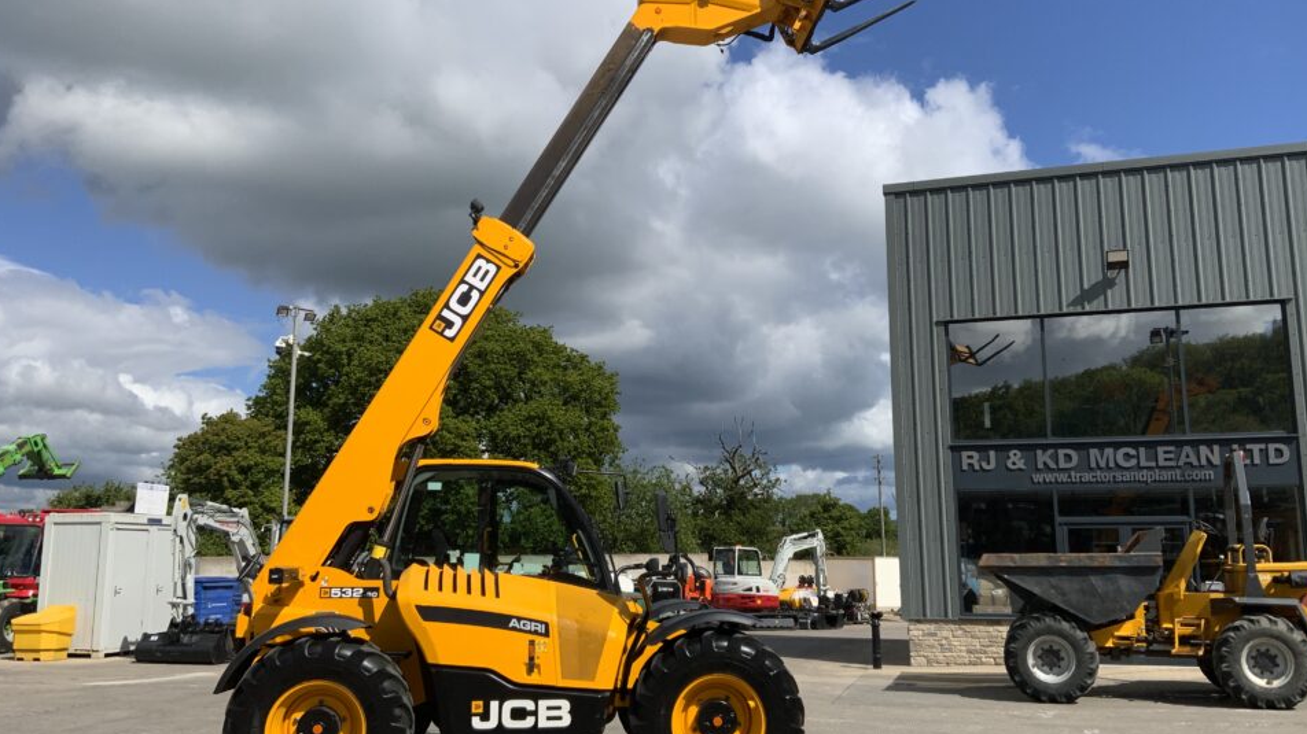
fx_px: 1178
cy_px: 344
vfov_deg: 34.6
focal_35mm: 34
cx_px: 664
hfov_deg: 58.0
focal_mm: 3
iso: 16
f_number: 1.8
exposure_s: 1/3534
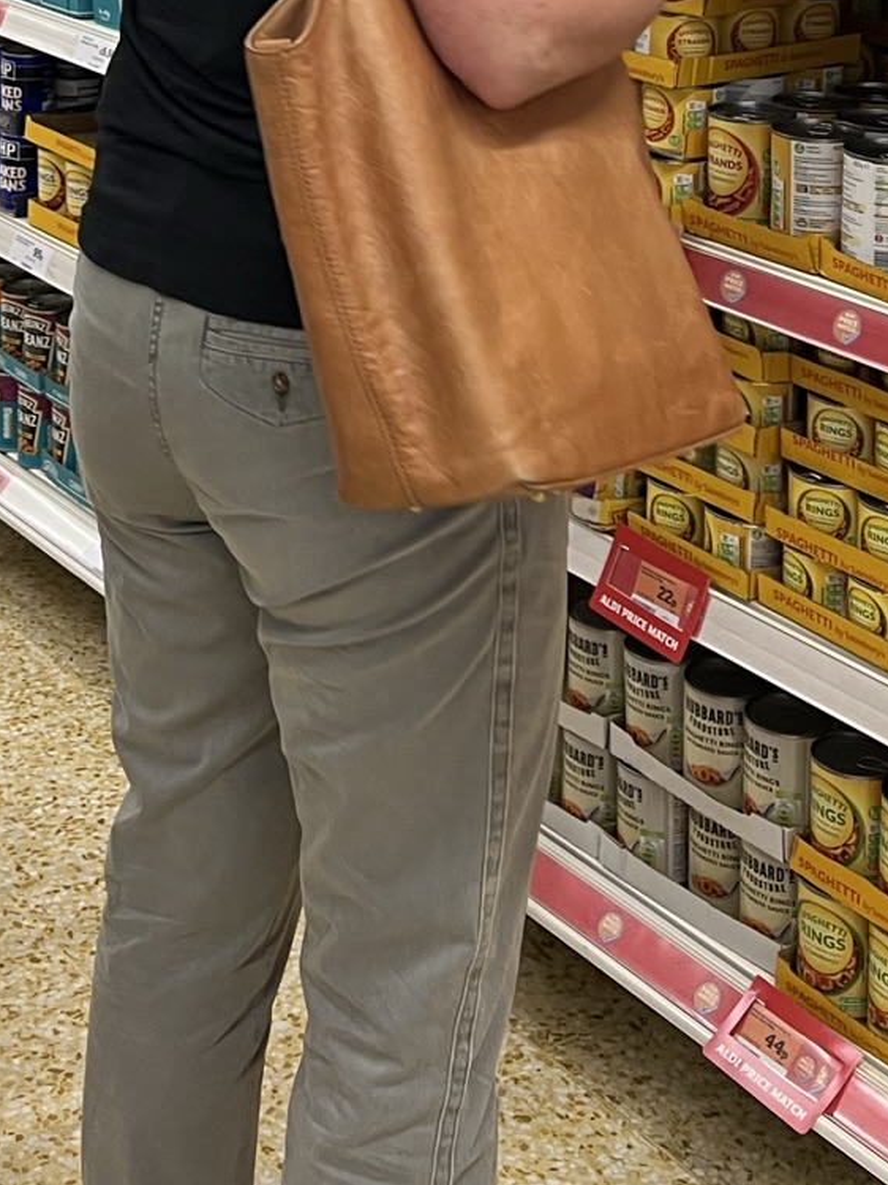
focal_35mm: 71
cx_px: 161
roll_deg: +1.0
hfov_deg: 20.4
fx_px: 2430
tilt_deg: -5.8
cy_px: -180
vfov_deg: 25.1
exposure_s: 1/50
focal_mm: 5.7
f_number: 1.5
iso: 100
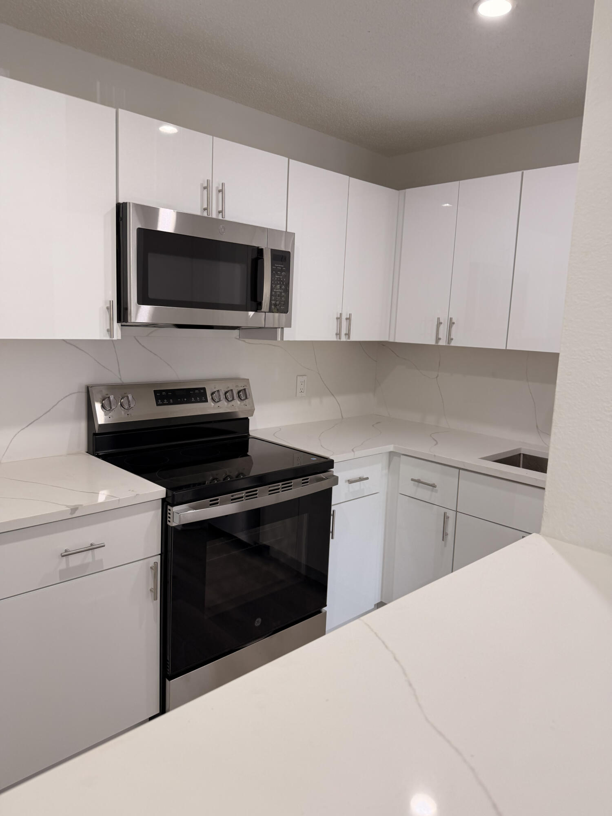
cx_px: 306
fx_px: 566
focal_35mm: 24
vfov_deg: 71.6
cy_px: 408
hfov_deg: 56.8
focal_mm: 6.76
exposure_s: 1/120
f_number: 1.78
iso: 125
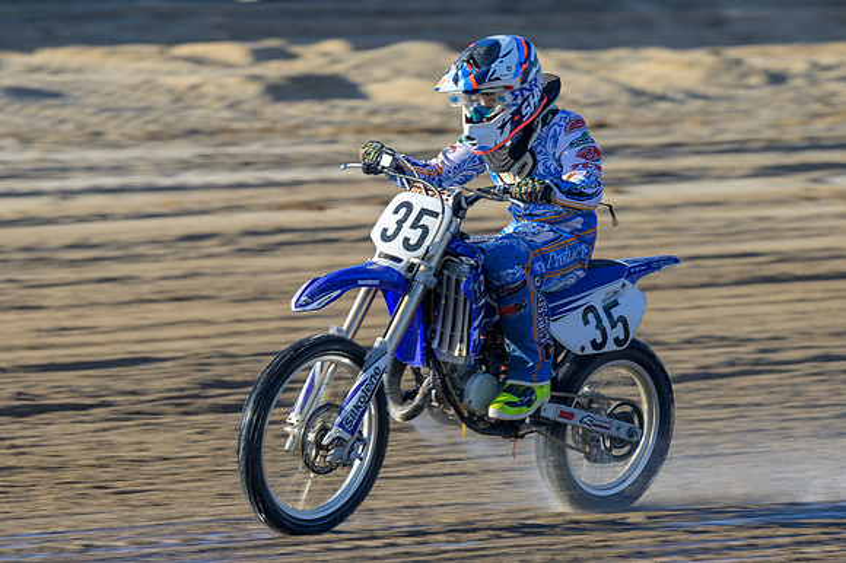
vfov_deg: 3.8
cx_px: 337
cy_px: 236
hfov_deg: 5.8
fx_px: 8389
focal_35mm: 357
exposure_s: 1/200
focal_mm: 195
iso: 80
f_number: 5.6
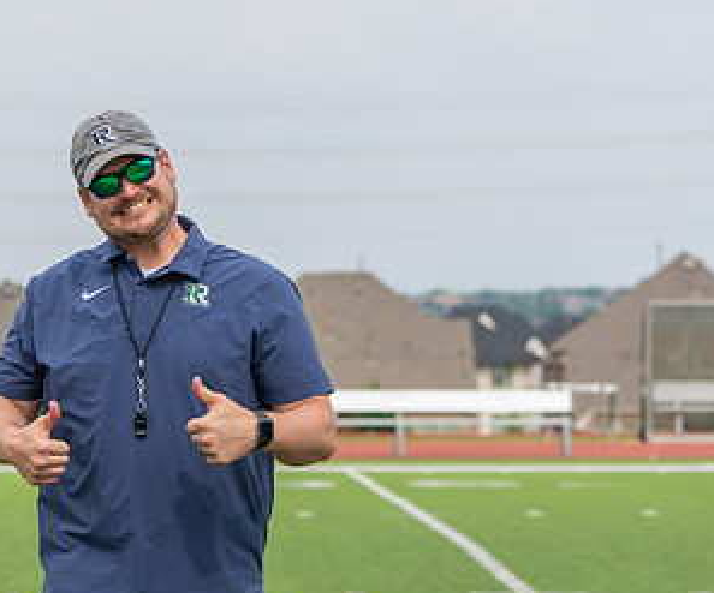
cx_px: 153
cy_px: 499
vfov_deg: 7.3
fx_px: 4614
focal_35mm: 215
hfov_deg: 8.8
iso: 400
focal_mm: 100
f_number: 5.6
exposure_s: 1/1250
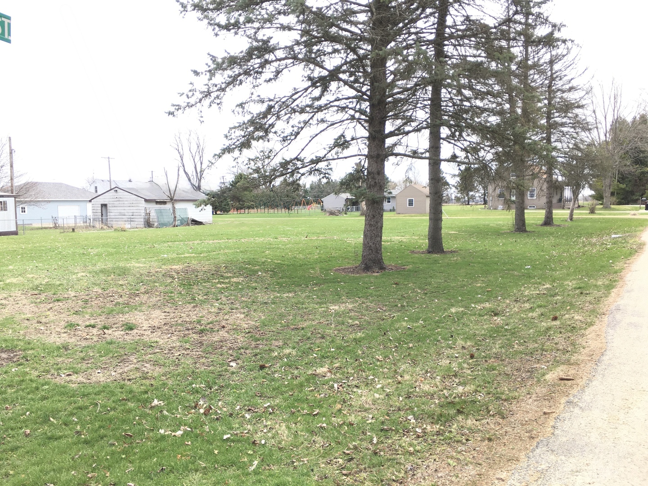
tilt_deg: -1.8
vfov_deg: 48.2
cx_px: 324
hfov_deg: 61.7
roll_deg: -0.1
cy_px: 243
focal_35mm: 29
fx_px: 543
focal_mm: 4.15
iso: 25
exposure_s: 1/578
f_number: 2.2
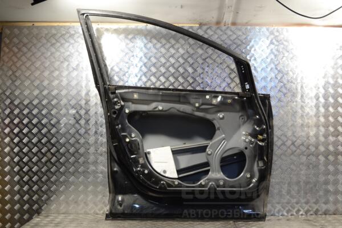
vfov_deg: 29.9
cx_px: 171
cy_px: 114
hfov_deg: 43.6
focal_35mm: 45
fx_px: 427
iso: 180
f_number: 4.5
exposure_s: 1/30
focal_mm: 30
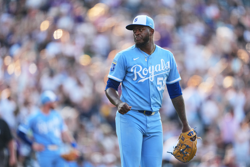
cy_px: 84
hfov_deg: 3.4
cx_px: 125
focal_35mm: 600
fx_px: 4165
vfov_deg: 2.3
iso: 2000
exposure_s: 1/1600
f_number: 4
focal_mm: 600
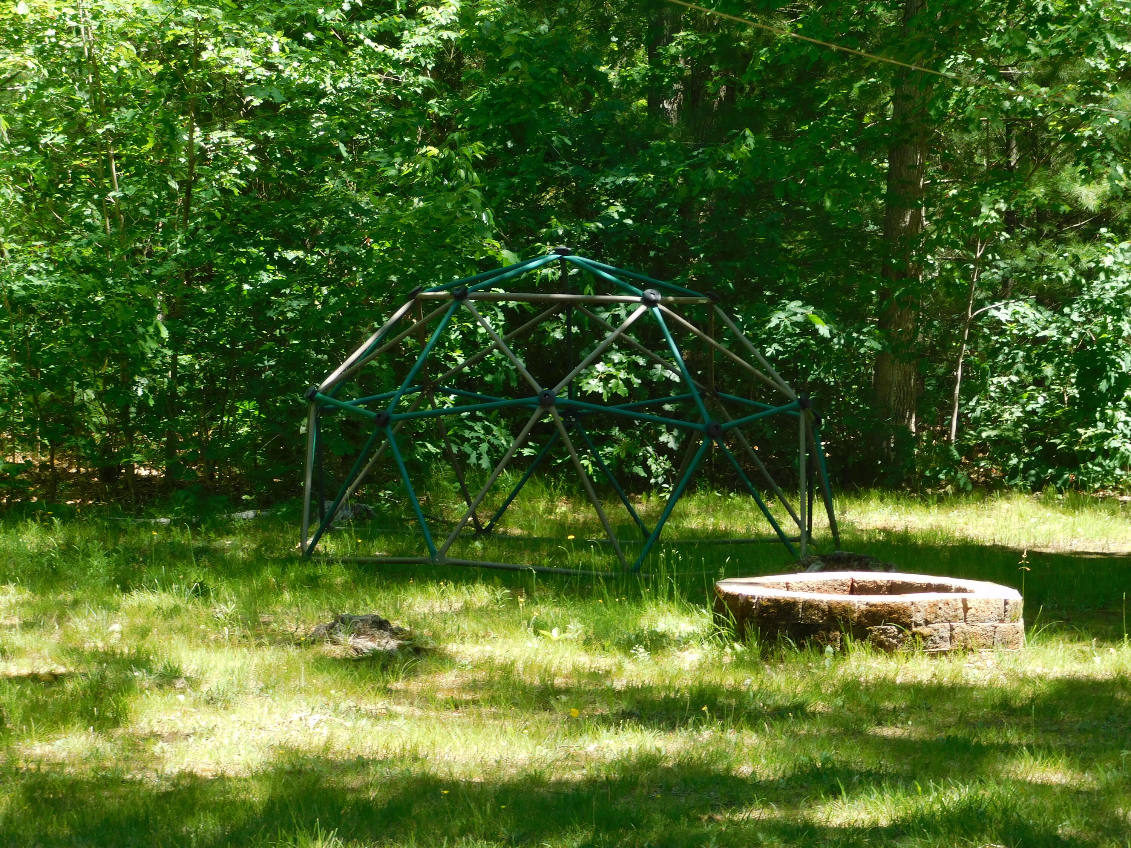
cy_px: 424
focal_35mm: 115
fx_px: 3757
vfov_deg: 12.9
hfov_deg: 17.1
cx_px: 566
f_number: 4.8
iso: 125
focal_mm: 20.3
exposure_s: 1/100
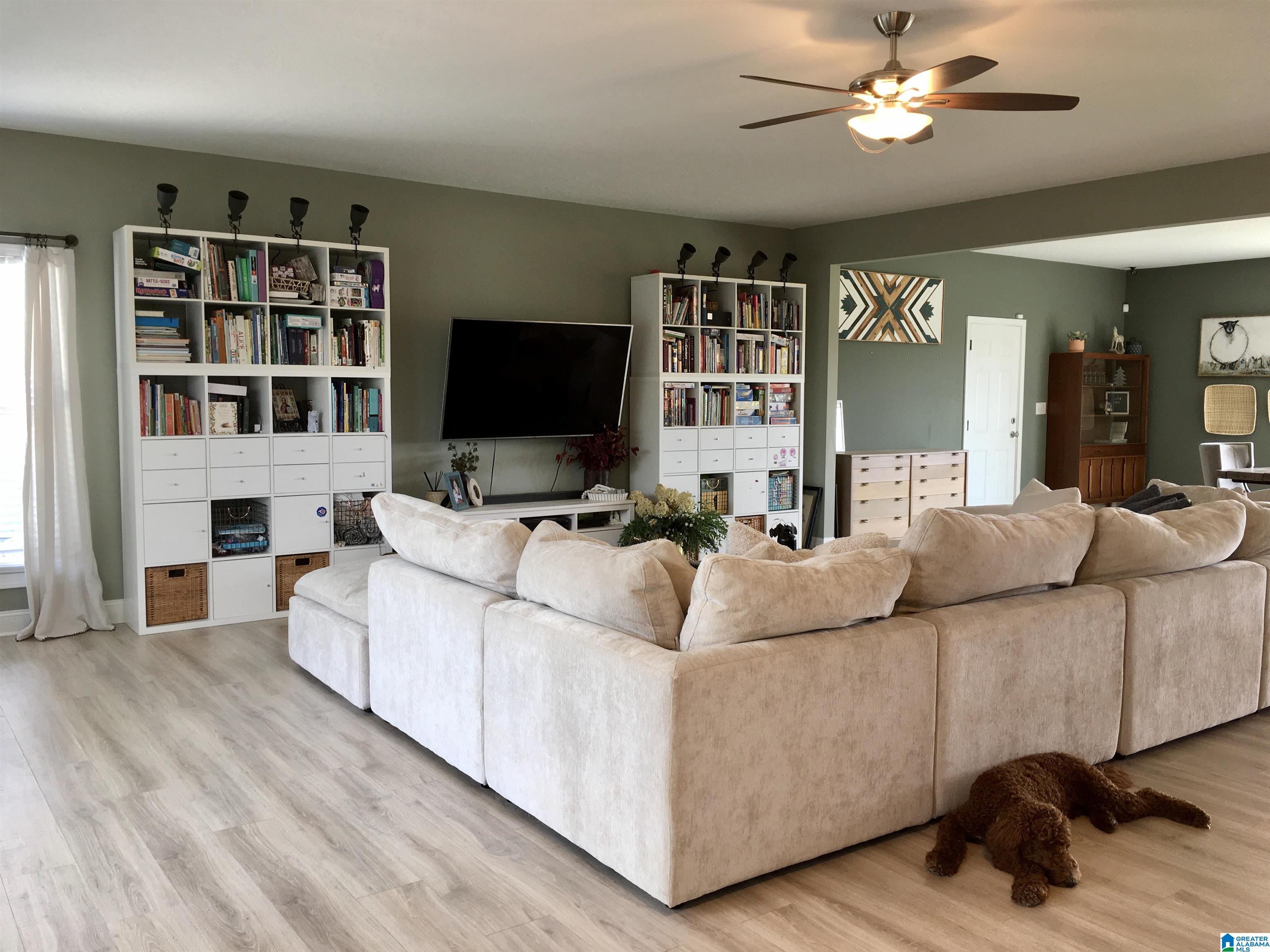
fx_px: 1064
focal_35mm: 29
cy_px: 476
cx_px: 635
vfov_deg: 48.2
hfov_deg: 61.7
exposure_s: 1/30
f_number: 2.2
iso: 25
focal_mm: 4.15
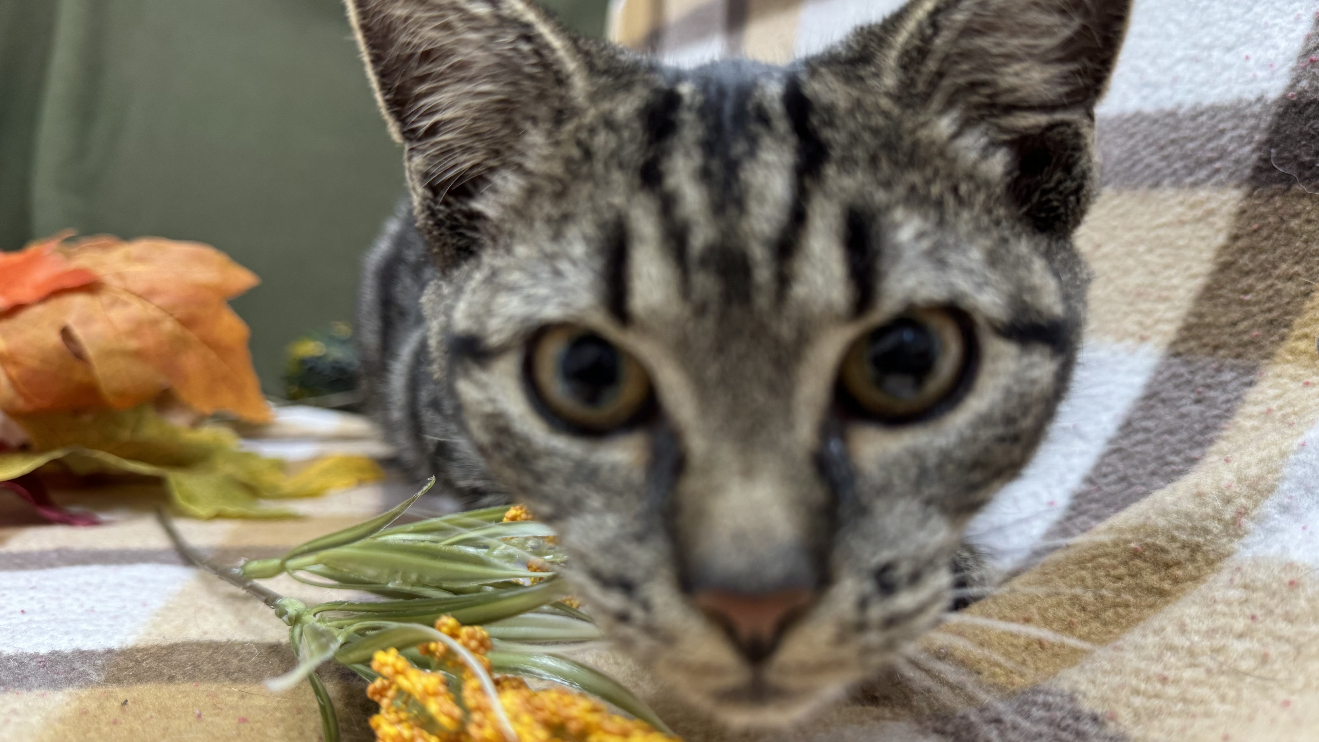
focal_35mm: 27
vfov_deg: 42.8
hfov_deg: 69.8
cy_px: 408
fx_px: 944
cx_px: 676
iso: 160
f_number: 1.78
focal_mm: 6.76
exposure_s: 1/120
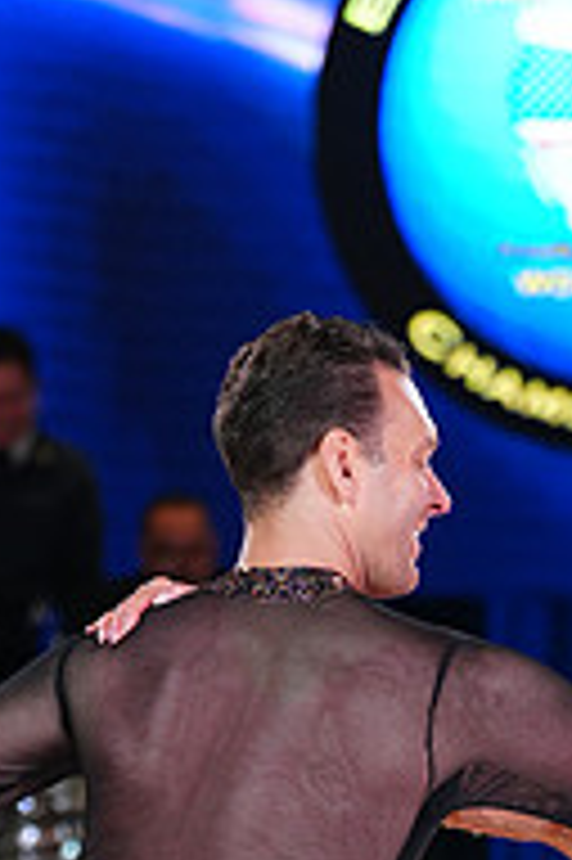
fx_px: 8117
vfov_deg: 6.0
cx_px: 583
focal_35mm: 340
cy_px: 1252
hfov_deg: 4.0
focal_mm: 112
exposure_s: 1/400
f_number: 2.8
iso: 2000
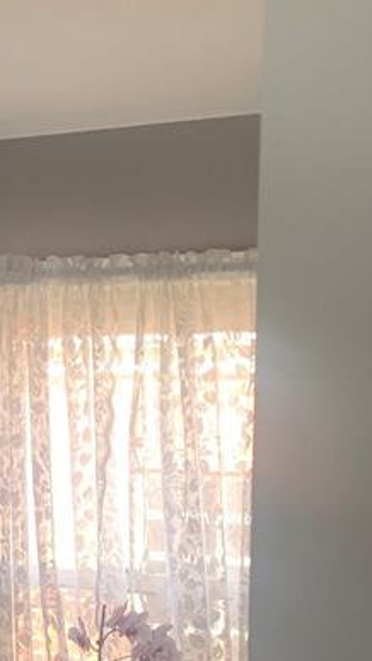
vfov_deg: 28.1
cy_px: 422
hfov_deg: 13.3
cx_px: -425
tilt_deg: -0.7
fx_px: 1314
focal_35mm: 75
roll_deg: -0.4
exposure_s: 1/81
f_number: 1.8
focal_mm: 4.25
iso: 100
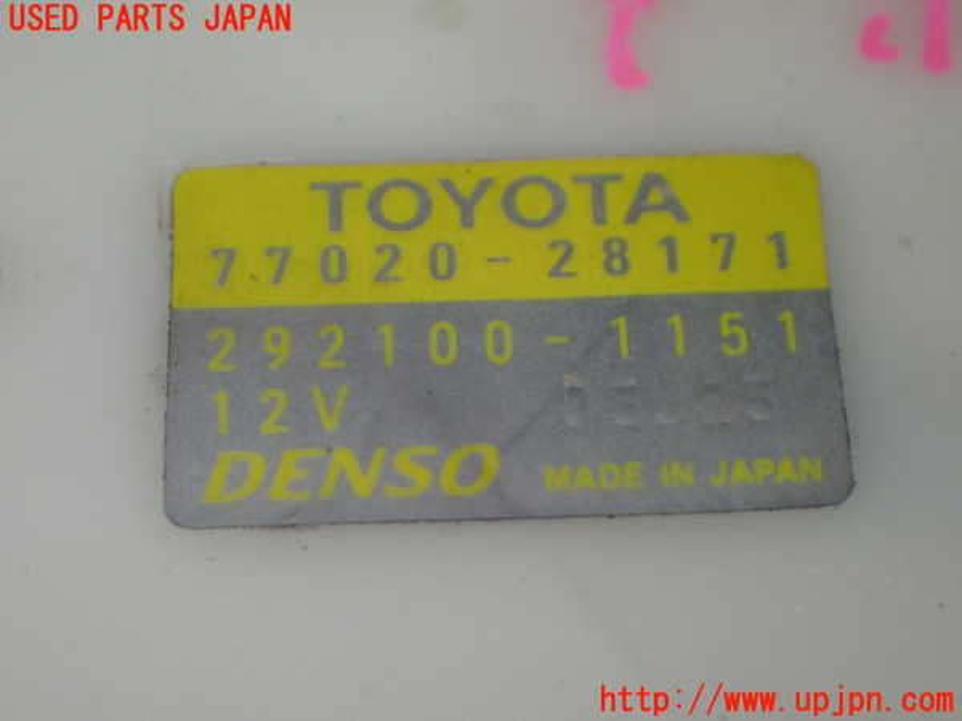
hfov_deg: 20.9
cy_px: 360
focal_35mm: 94
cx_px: 481
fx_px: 2612
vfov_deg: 15.7
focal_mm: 16.79
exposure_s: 1/160
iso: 800
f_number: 4.7
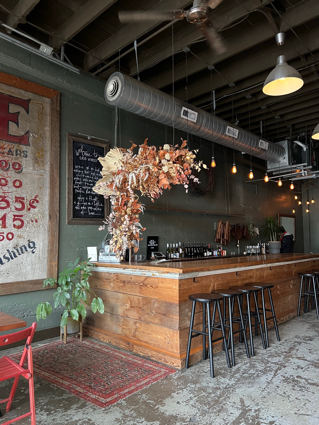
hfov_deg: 53.1
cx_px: 160
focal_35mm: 26
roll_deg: +0.7
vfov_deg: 67.3
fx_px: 319
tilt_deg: +5.9
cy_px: 212
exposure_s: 1/60
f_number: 1.5
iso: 320
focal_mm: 5.7
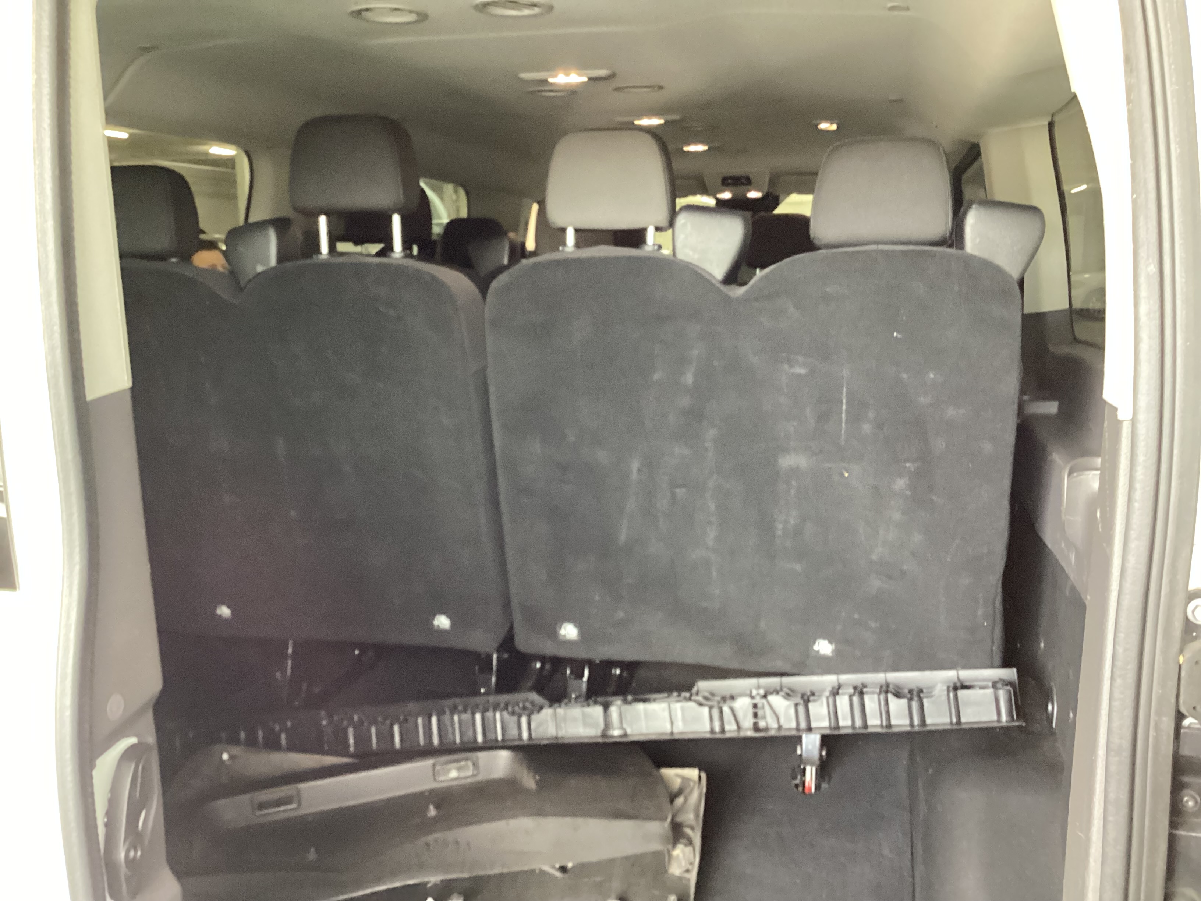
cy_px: 450
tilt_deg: -11.4
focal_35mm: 31
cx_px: 600
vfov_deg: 45.4
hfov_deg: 58.4
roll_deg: +0.2
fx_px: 1076
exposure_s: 1/40
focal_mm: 3.3
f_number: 2.4
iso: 400
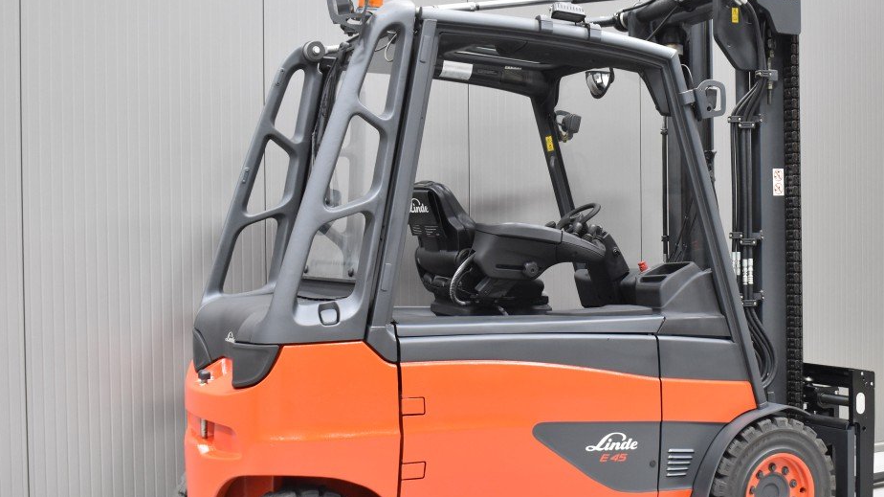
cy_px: 281
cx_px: 507
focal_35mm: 49
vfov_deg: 24.4
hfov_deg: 42.0
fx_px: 1148
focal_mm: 24
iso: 1600
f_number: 4.5
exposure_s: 1/25
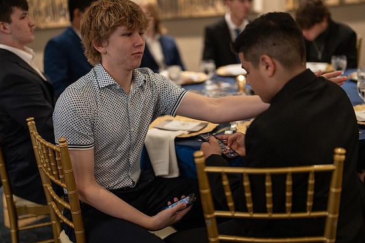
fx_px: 517
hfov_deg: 38.9
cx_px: 184
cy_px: 123
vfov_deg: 26.5
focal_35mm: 51
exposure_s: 1/320
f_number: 1.2
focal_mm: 50
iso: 1250
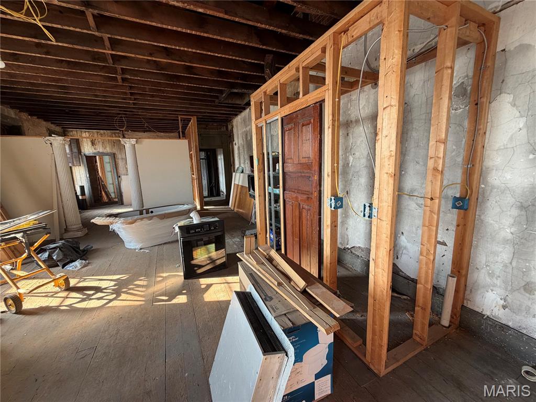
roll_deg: +2.4
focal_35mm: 14
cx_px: 268
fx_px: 217
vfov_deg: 85.7
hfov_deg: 102.1
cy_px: 201
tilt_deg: -10.0
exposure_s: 1/121
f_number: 2.2
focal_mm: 2.22
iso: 160
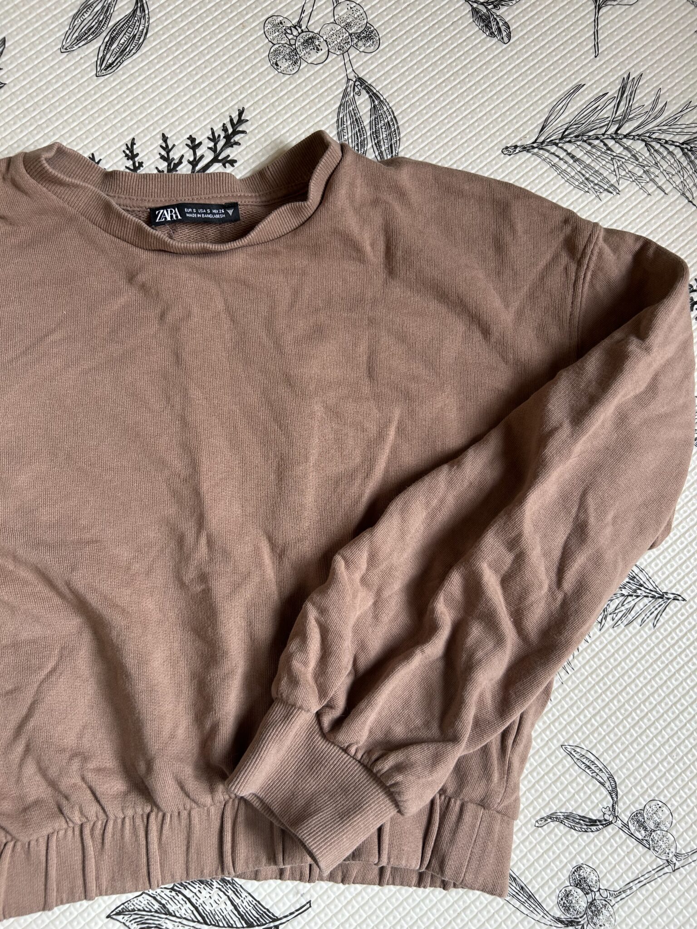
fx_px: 698
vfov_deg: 67.3
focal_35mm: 26
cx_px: 348
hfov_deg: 53.1
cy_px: 464
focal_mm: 5.7
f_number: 1.5
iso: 64
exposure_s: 1/121
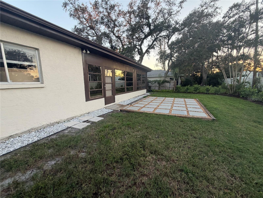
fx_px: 106
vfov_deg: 85.7
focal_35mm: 14
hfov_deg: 102.1
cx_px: 132
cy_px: 99
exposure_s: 1/121
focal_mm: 2.22
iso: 100
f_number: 2.2
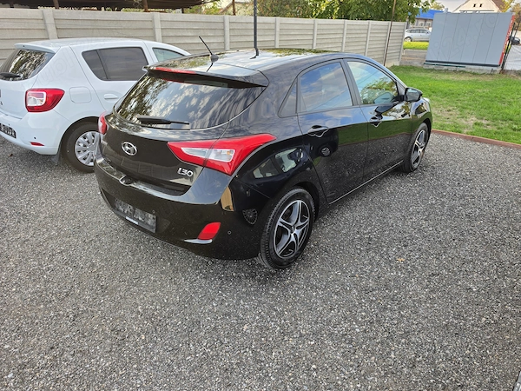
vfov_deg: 58.9
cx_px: 260
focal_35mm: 23
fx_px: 346
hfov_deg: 73.9
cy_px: 196
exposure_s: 1/359
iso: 32
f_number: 1.4
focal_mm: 6.5
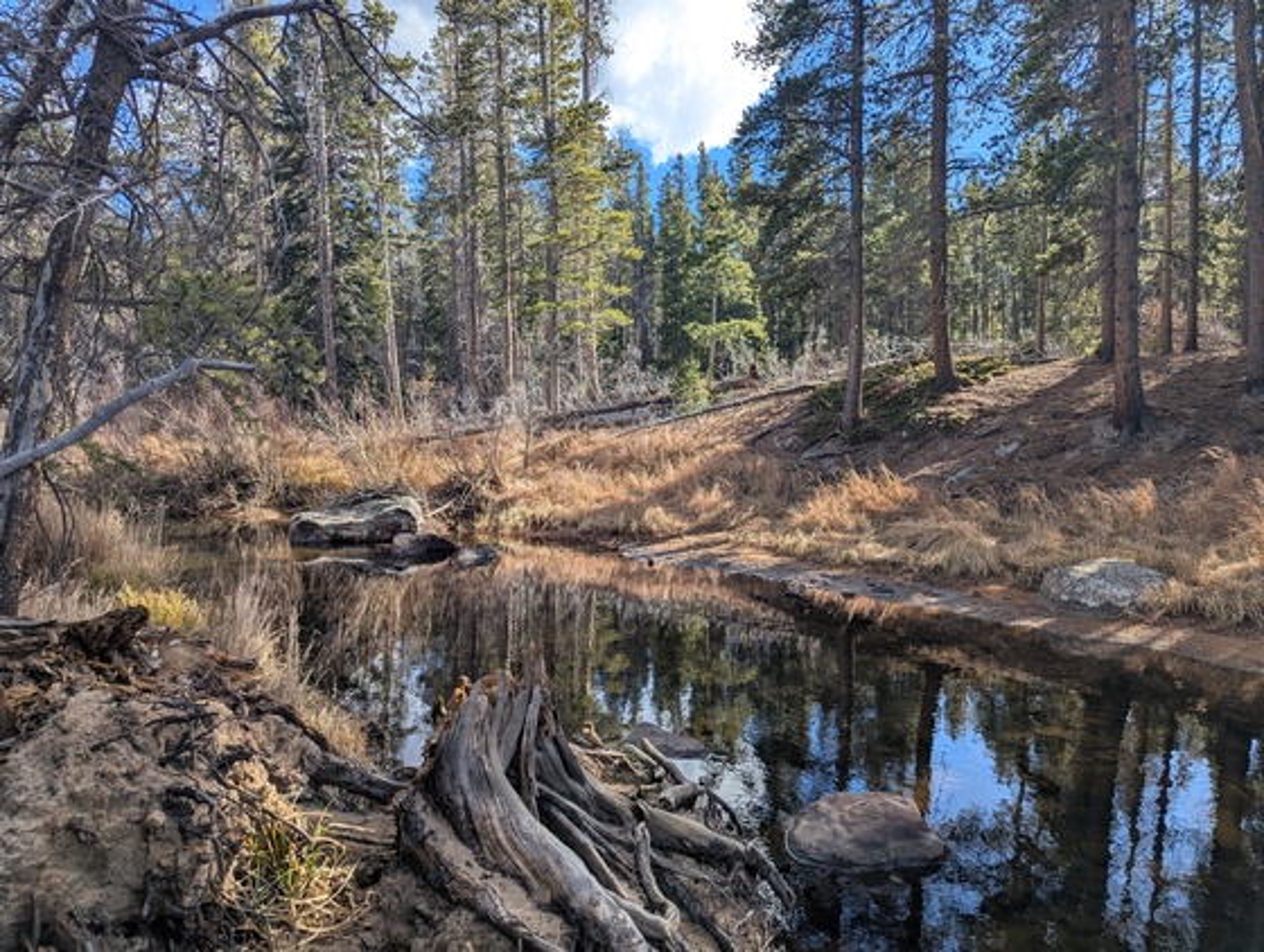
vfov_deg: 57.0
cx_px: 632
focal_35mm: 24
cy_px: 476
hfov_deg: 71.5
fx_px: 878
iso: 40
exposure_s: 1/984
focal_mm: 6.81
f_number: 1.85
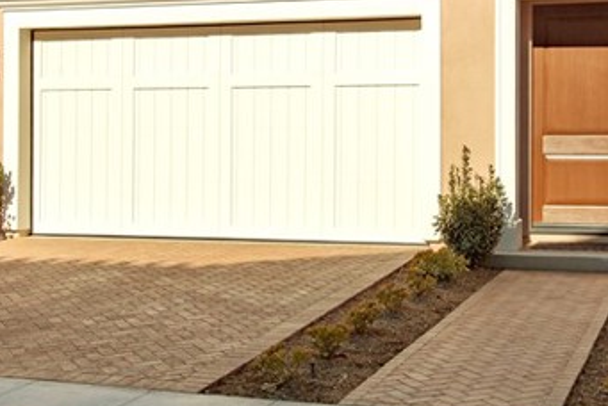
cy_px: -20
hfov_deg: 31.7
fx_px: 1065
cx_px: 382
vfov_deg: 20.7
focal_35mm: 63
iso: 200
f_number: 11
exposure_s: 1/500
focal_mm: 21
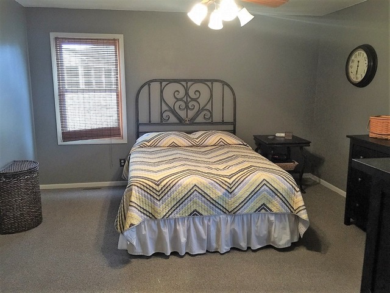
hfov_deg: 61.7
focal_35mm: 29
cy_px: 146
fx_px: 327
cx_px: 195
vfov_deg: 48.2
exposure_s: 1/10
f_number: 2.2
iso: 125
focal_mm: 4.15
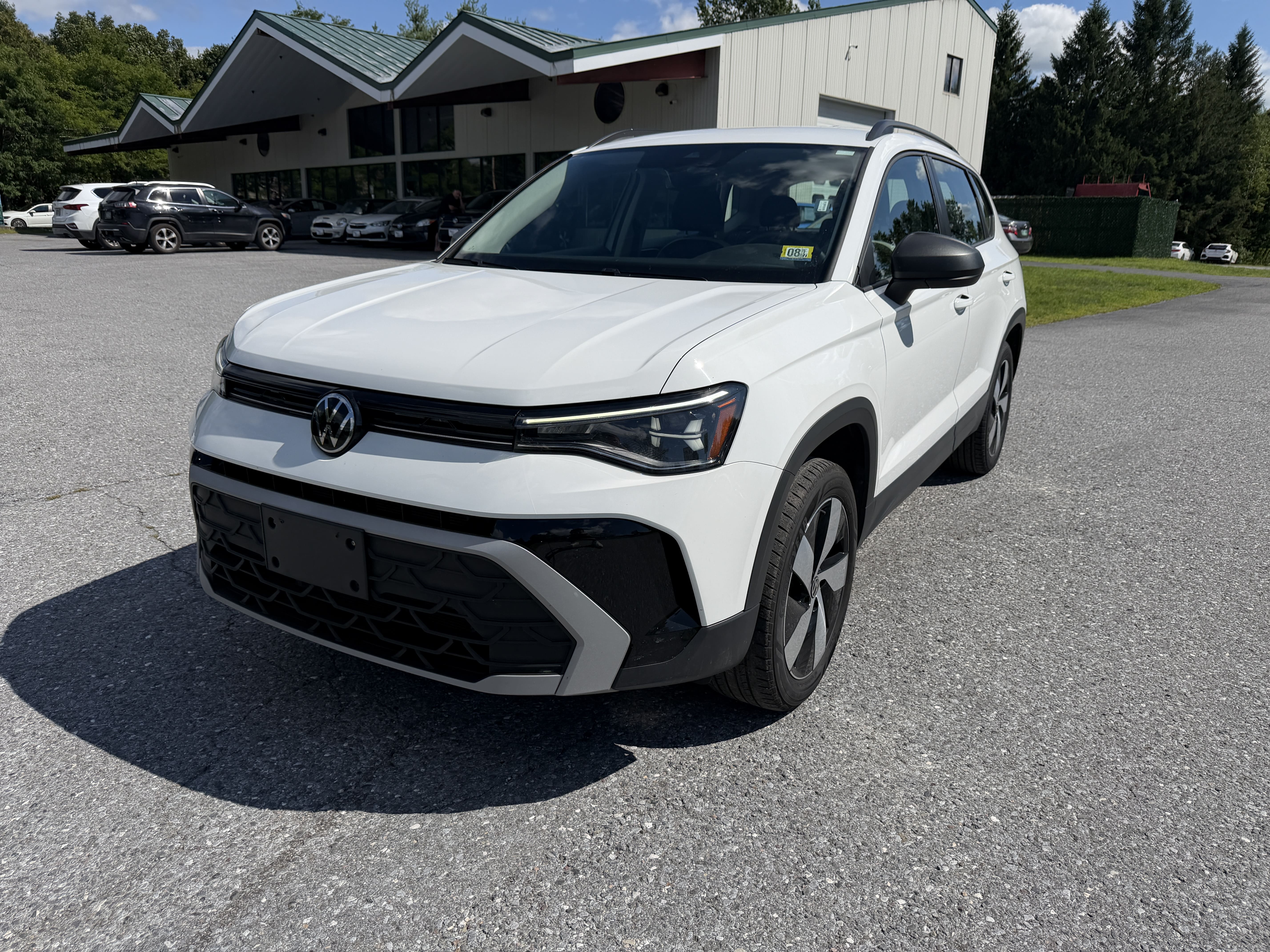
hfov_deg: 71.6
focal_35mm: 24
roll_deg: -0.9
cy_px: 476
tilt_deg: -15.3
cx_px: 635
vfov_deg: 56.8
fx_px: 881
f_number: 1.78
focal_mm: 6.76
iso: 80
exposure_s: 1/10309
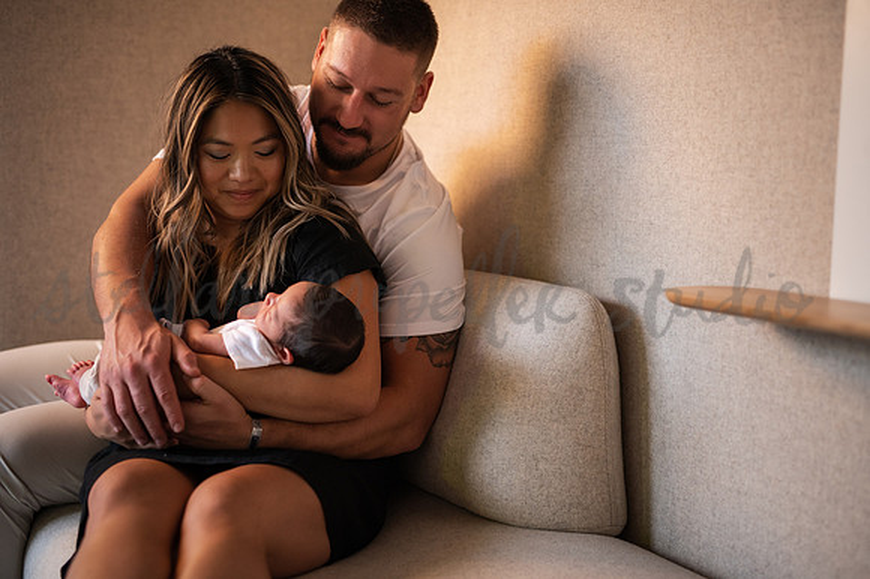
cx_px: 435
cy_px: 290
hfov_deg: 39.6
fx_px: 1208
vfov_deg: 27.0
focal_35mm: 50
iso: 1600
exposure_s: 1/160
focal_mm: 50
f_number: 2
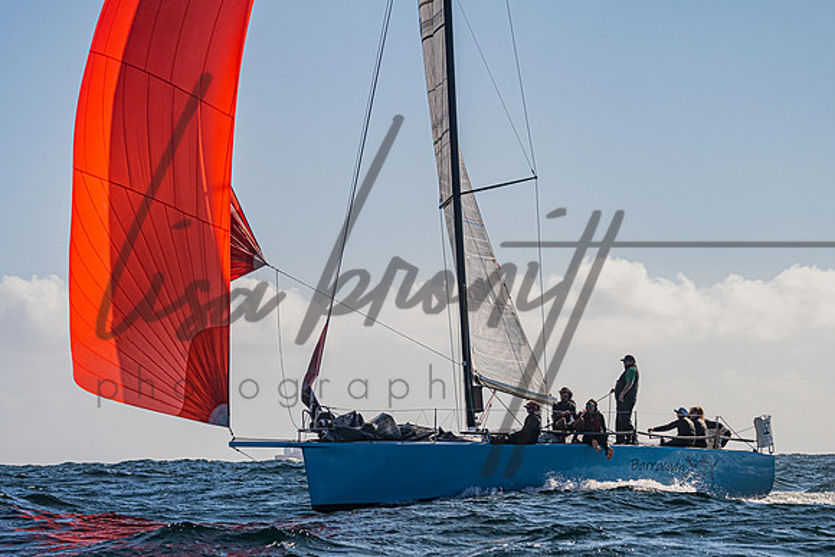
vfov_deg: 8.6
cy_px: 345
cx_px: 434
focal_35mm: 159
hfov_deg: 12.9
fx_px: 3689
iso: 320
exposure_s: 1/5000
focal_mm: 120
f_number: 6.3
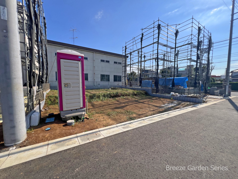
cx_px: 119
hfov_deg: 106.2
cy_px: 90
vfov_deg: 89.9
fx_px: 89
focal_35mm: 13
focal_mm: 1.57
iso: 32
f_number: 1.8
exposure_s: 1/2137
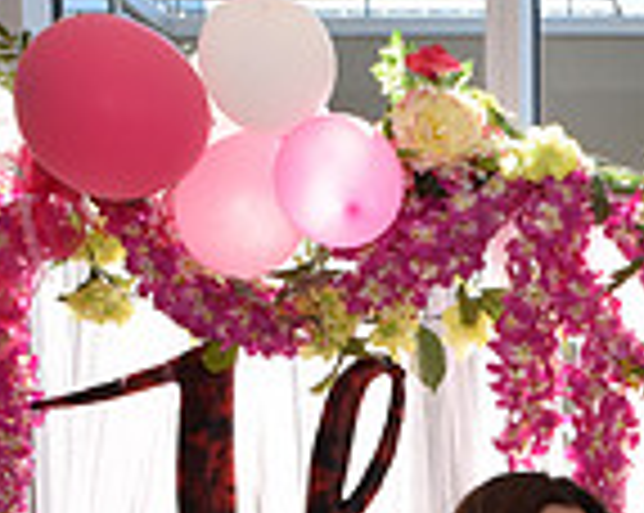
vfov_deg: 14.1
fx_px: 1884
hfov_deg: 17.7
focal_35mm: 99
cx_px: 914
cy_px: 862
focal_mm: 26
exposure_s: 1/200
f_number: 18
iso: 1600
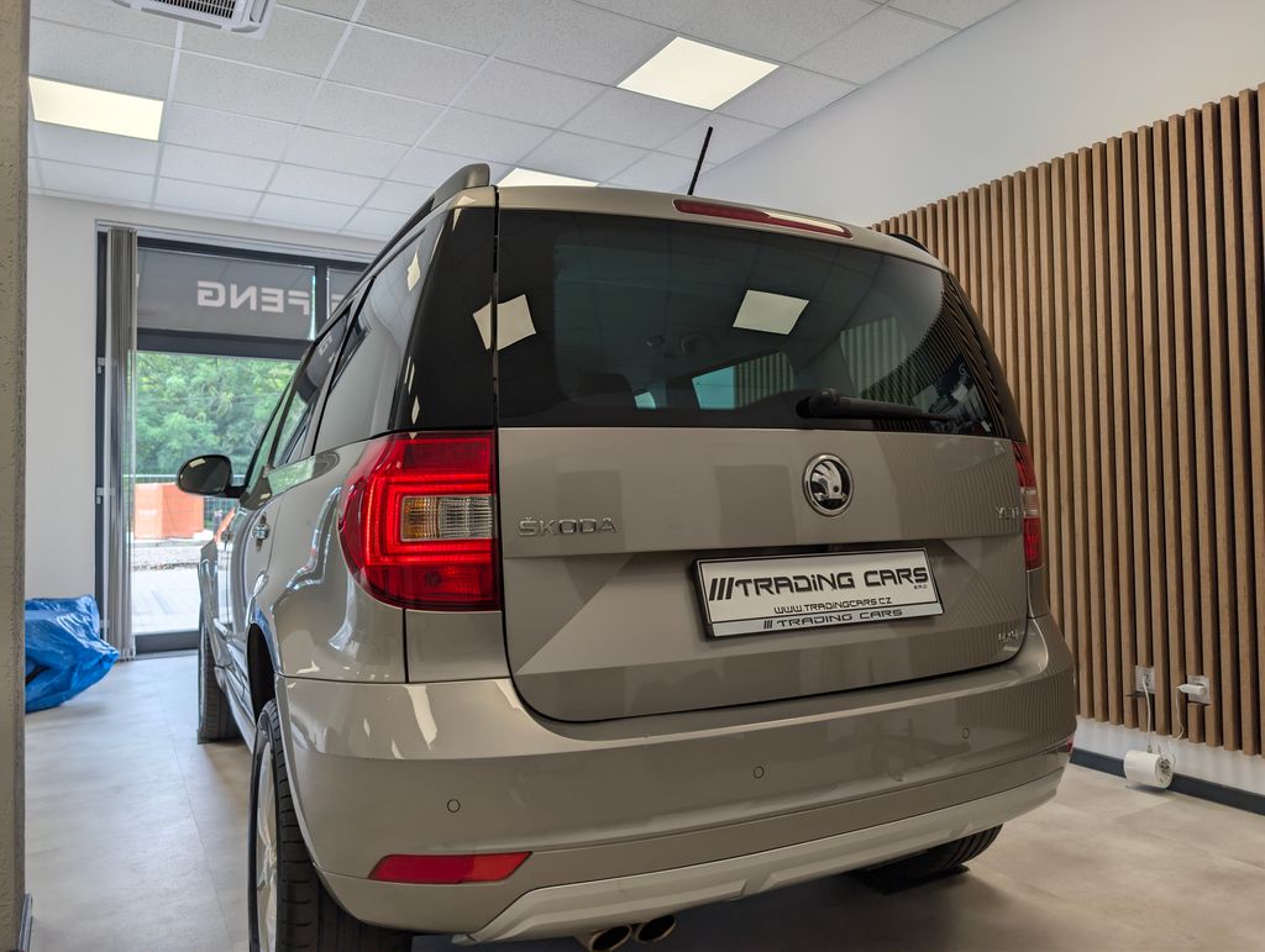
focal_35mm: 24
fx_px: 878
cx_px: 632
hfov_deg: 71.5
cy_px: 476
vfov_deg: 56.9
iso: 28
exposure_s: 1/215
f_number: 1.68
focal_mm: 6.9
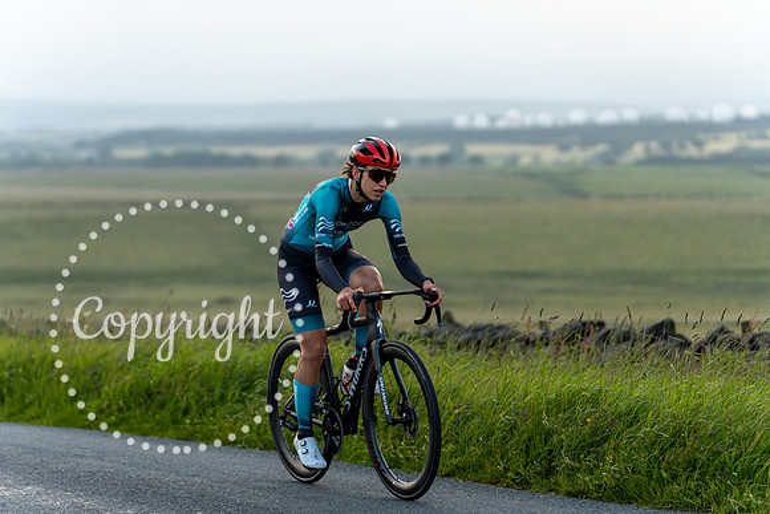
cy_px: 257
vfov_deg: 10.6
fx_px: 2760
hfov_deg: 15.9
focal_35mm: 129
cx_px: 385
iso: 400
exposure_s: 1/1250
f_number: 3.2
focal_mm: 129
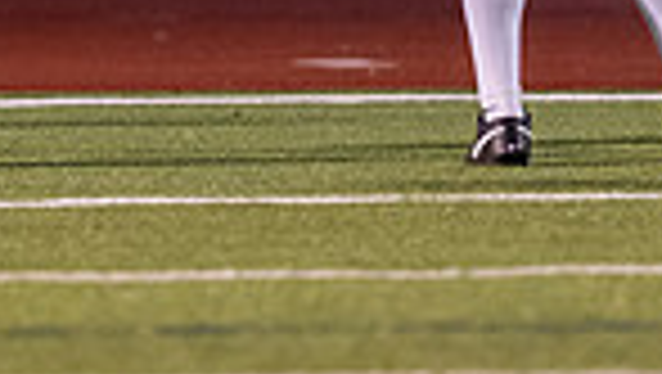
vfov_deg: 1.3
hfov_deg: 2.3
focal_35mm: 934
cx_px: -276
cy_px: -432
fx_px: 16410
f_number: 2
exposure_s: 1/1250
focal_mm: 135
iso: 2500
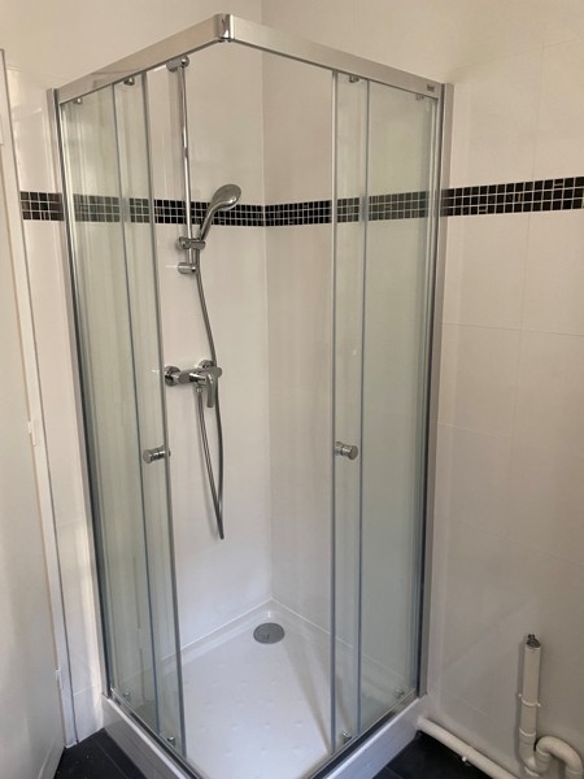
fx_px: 585
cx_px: 292
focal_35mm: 26
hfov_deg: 53.1
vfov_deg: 67.3
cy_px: 390
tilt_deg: -11.0
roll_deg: +1.2
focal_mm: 4.25
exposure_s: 1/60
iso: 200
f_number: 1.8
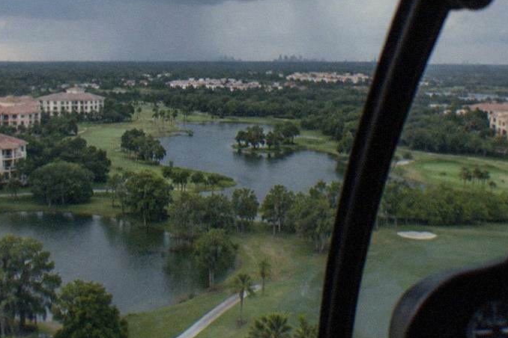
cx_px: 202
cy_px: 170
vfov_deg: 23.0
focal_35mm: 59
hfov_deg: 33.8
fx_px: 832
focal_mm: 40
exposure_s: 1/80
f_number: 11
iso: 320
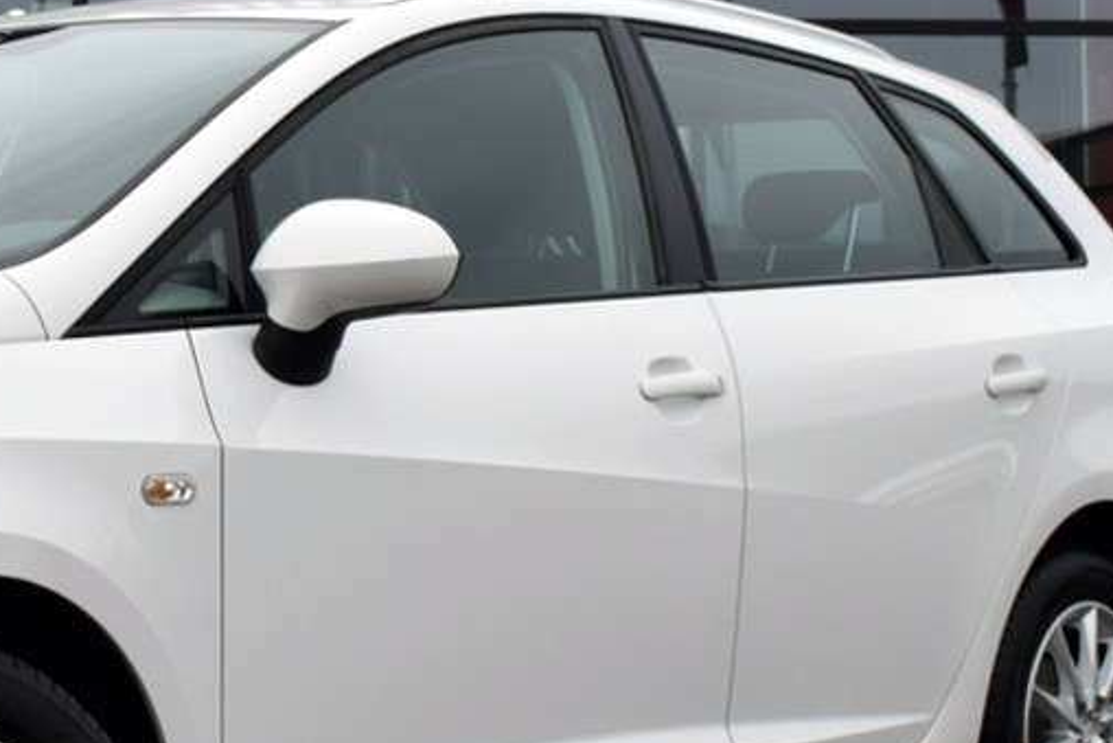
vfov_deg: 13.2
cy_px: 216
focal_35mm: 103
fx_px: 3197
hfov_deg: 19.1
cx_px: -42
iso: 200
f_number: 10
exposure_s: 1/400
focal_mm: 25
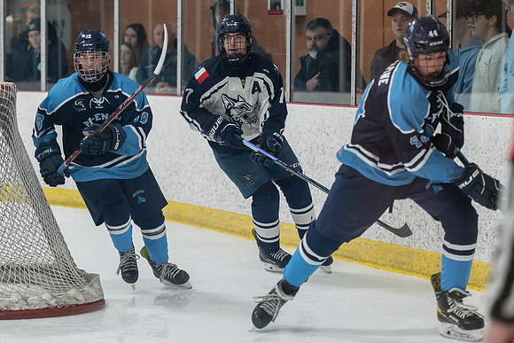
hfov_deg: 12.7
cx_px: 227
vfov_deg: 8.5
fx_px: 2318
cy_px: 128
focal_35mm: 162
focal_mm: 116
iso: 2500
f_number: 2.8
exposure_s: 1/1000
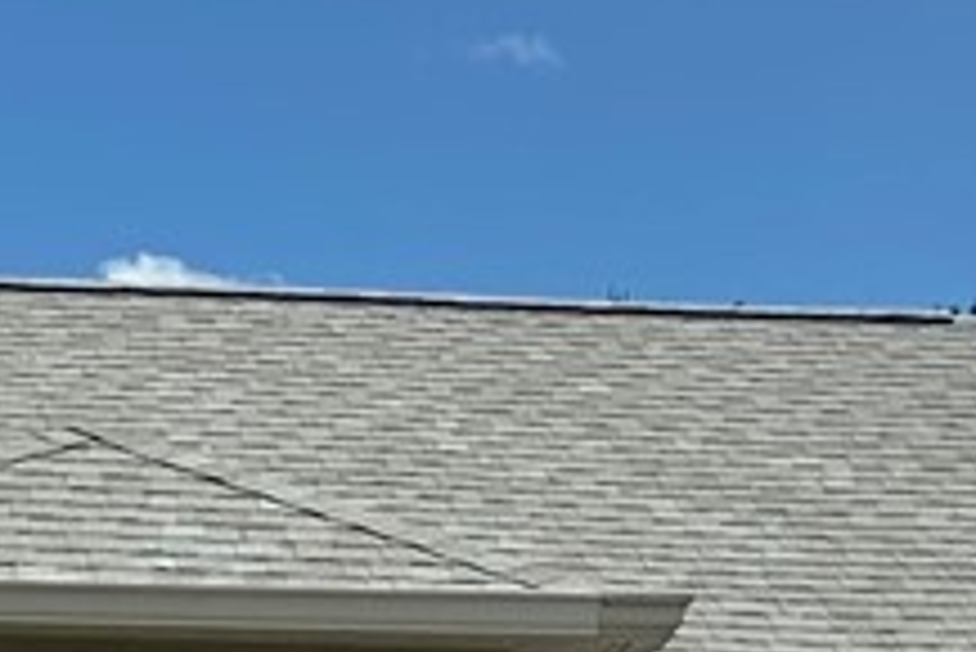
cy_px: 477
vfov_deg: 7.5
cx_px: 468
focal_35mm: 184
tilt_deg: +9.7
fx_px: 4992
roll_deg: -0.8
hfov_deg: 11.2
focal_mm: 6.86
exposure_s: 1/9709
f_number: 1.78
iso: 80
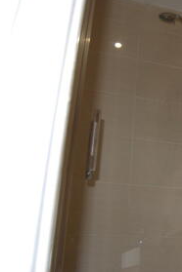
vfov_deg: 42.7
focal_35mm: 46
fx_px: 349
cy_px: 119
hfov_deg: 26.0
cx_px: 220
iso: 200
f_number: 3.5
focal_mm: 18
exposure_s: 1/60
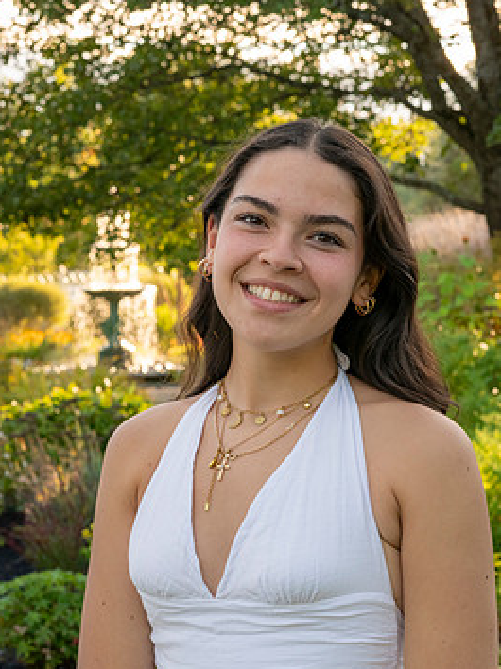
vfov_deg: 18.9
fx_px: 2009
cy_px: 423
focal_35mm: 104
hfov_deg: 14.2
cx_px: 242
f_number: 13
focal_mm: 85
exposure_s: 1/125
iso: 720
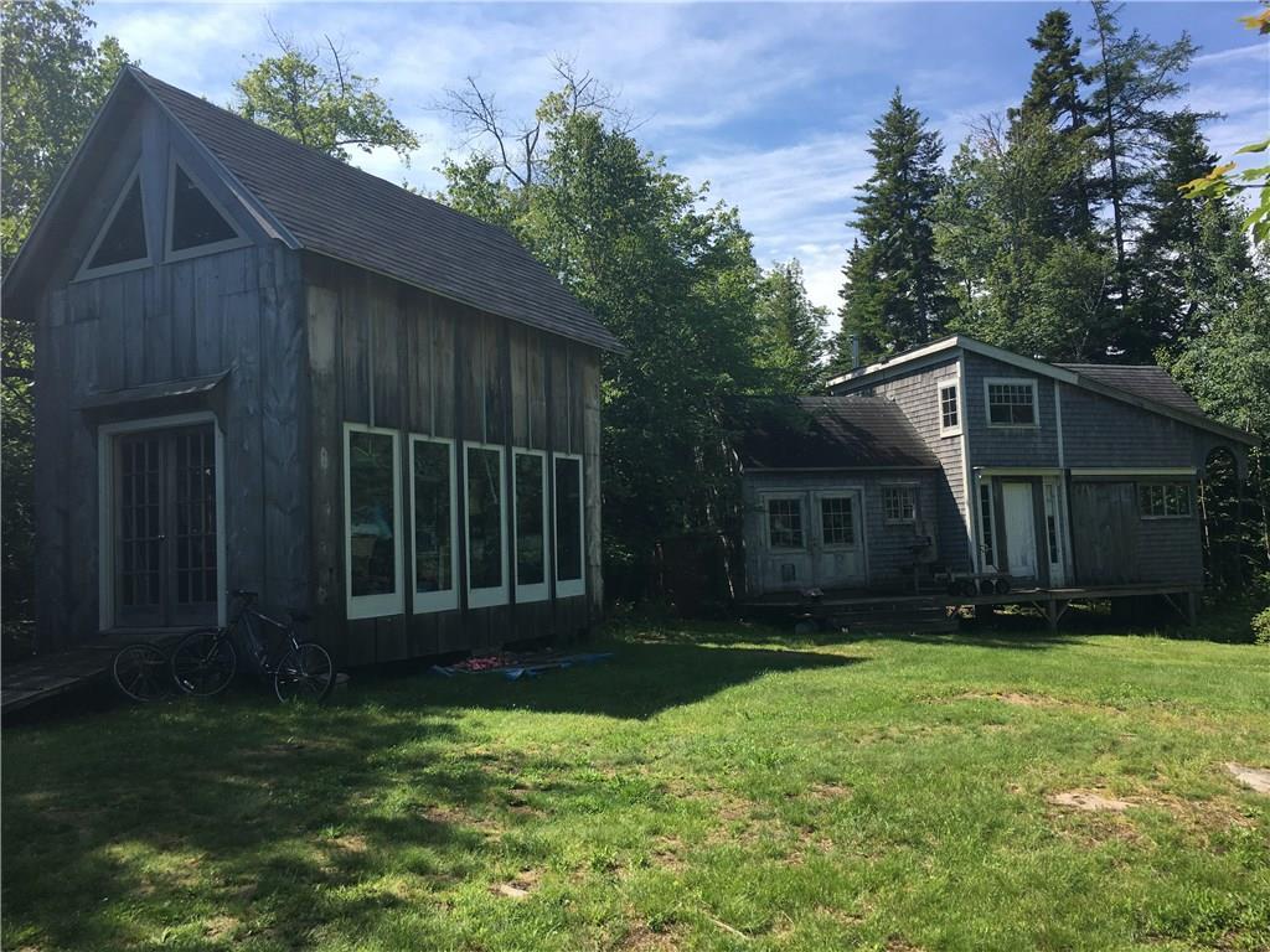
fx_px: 1064
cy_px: 476
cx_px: 635
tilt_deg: +4.8
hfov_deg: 61.7
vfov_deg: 48.2
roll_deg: +2.1
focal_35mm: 29
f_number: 2.2
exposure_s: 1/938
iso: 25
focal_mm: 4.15
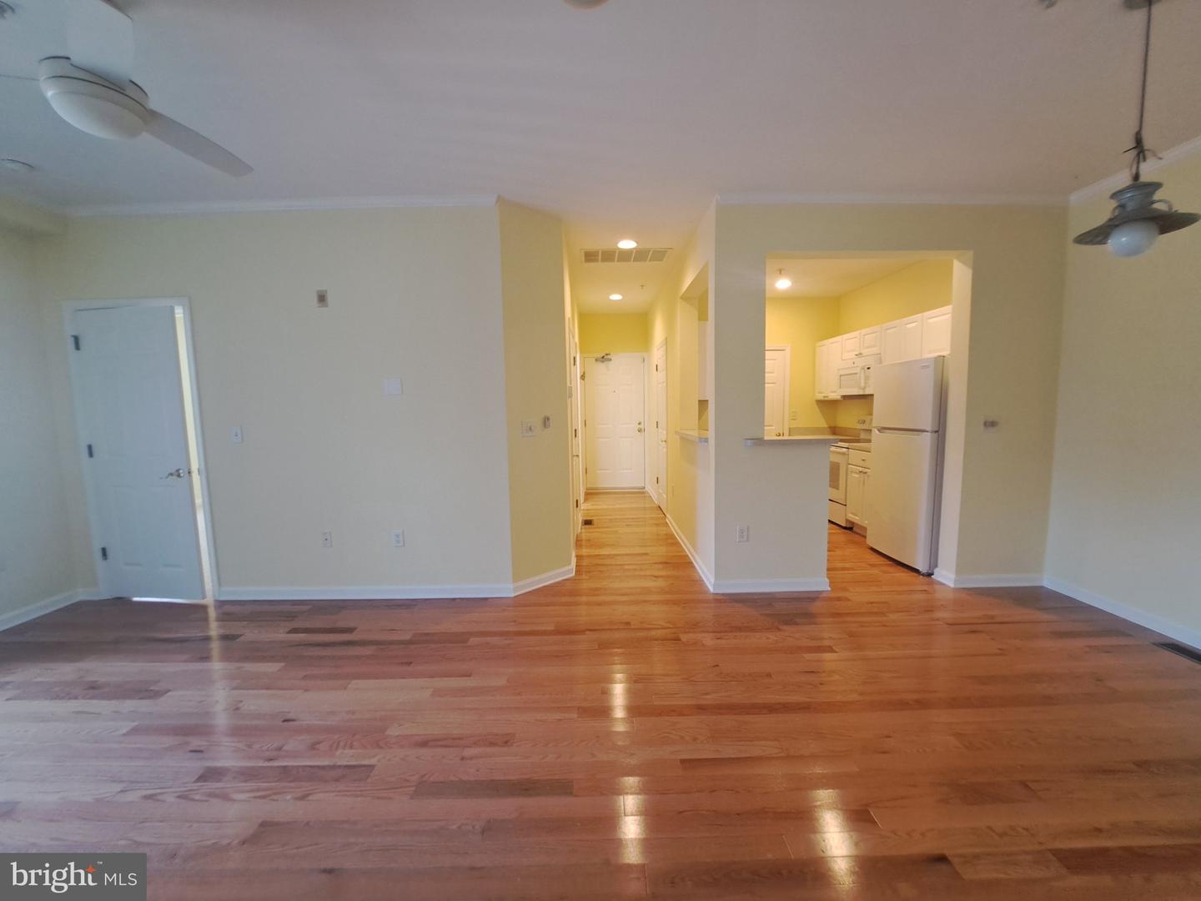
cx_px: 600
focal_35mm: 13
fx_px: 451
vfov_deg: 89.9
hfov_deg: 106.2
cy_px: 450
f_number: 2.2
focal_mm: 1.74
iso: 200
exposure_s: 1/24
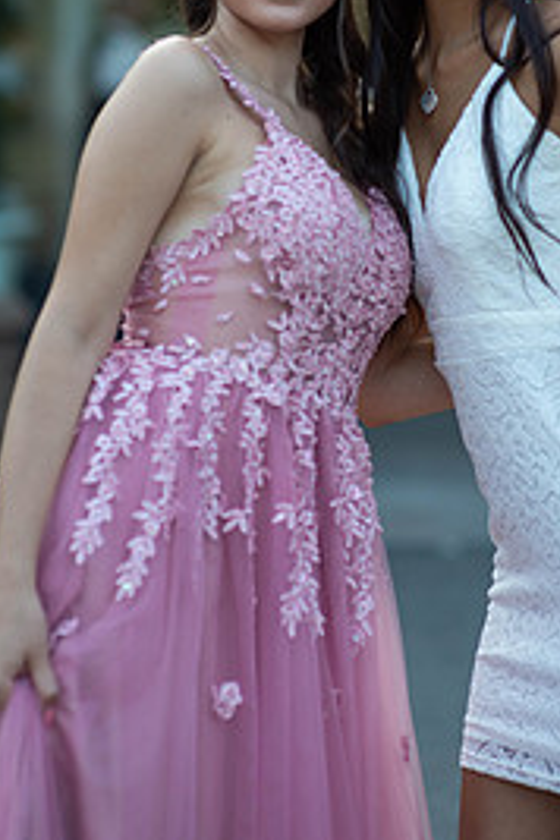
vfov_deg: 14.3
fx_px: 3336
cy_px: 236
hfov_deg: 9.6
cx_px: 360
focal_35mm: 143
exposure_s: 1/1000
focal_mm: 85
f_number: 2
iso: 250
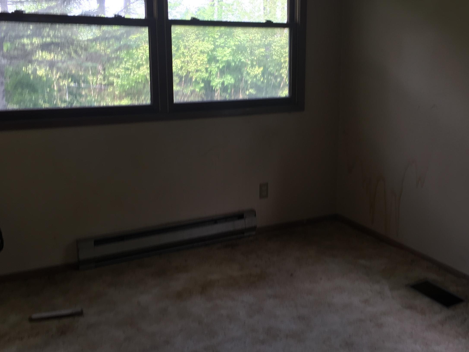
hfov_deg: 46.4
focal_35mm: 40
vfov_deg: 35.9
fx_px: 542
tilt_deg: -12.2
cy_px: 156
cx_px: 293
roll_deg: -1.2
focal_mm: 4.15
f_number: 2.2
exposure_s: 1/40
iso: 32
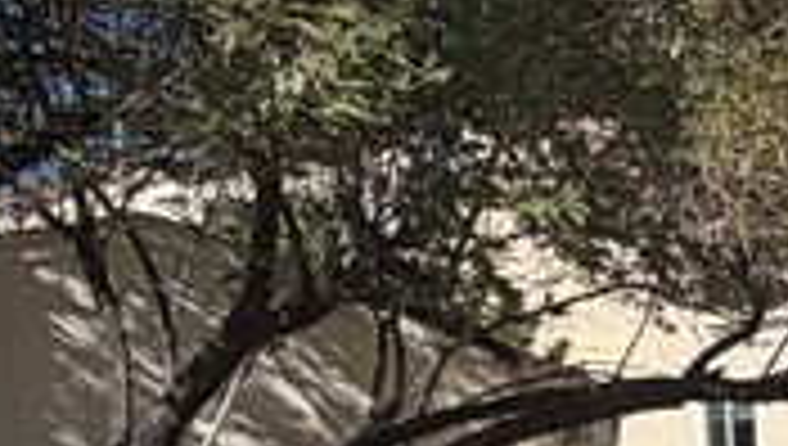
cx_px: 1671
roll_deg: -0.6
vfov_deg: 12.6
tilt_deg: -7.8
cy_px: 779
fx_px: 1862
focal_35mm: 89
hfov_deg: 16.5
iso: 20
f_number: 2.2
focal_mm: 2.22
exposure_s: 1/1534
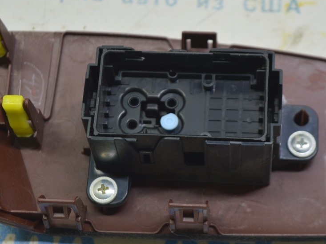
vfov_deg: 13.4
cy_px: 120
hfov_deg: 17.8
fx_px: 1042
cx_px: 185
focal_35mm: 111
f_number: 5.6
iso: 400
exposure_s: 1/20
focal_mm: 55
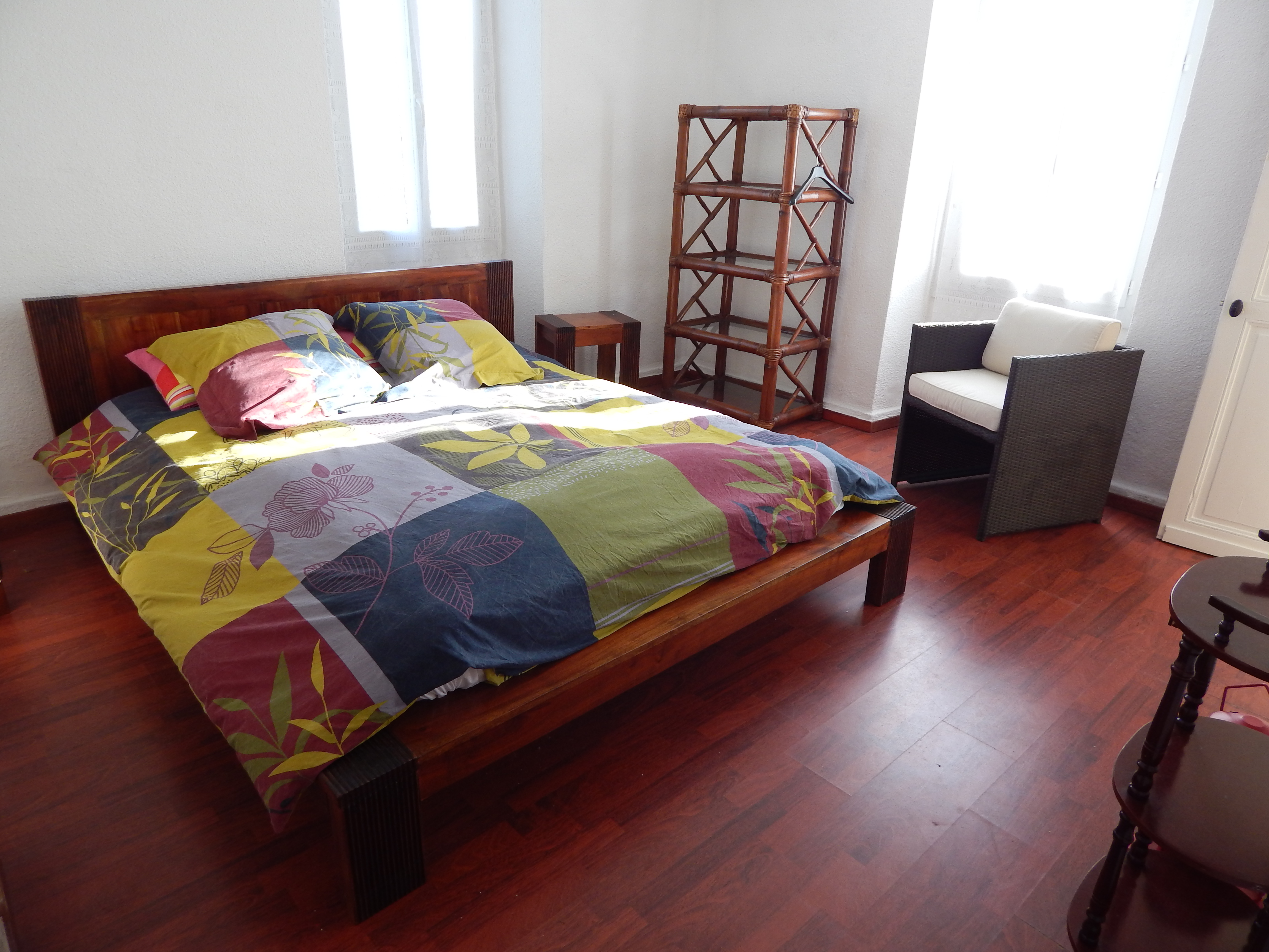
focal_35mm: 23
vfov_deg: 58.9
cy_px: 476
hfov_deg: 73.9
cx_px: 634
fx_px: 843
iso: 140
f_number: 3
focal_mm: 4
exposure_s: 1/30
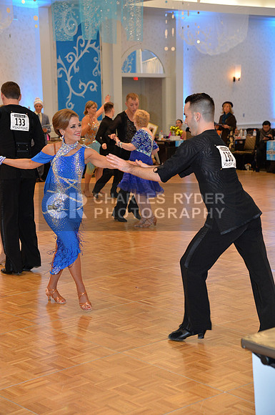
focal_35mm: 66
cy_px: 208
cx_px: 138
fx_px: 758
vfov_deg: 30.6
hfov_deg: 20.6
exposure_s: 1/250
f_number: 5
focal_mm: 66
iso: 3200
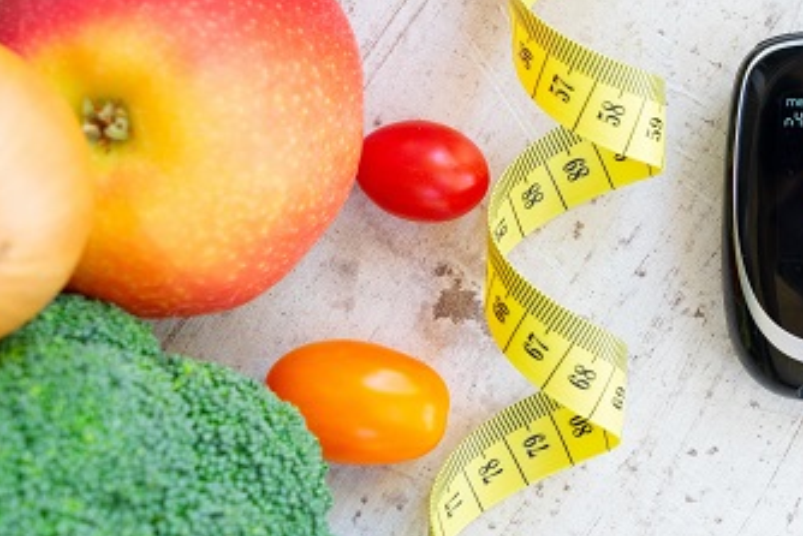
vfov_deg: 11.9
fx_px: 2566
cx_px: 676
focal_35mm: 115
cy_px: 209
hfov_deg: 17.6
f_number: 10
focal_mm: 64
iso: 800
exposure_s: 1/50
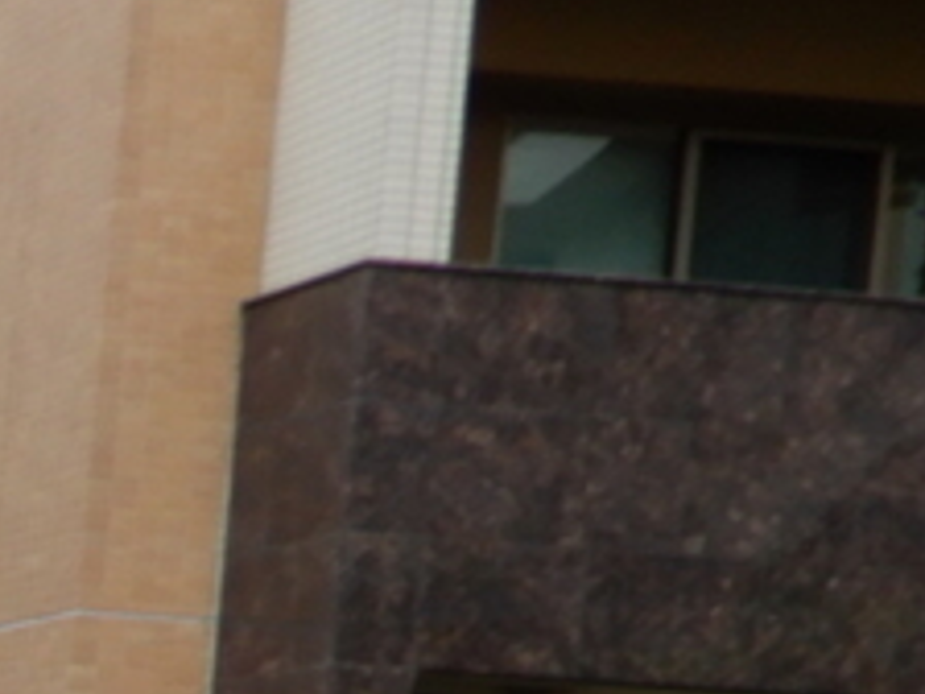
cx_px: -1321
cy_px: 1359
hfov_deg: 10.5
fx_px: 4302
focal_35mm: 161
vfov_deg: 8.7
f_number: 3.5
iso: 80
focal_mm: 5.4
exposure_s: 1/400
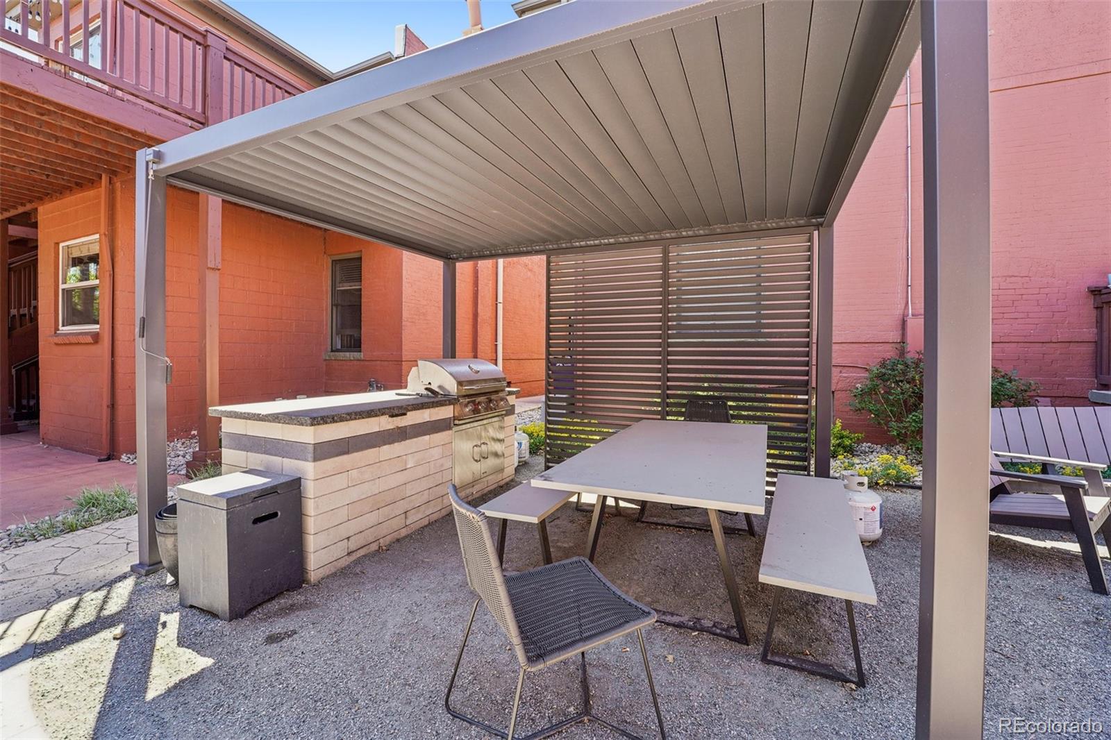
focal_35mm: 14
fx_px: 432
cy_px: 370
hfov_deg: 104.3
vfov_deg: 81.2
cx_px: 556
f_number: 8
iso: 200
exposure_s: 1/30
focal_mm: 14
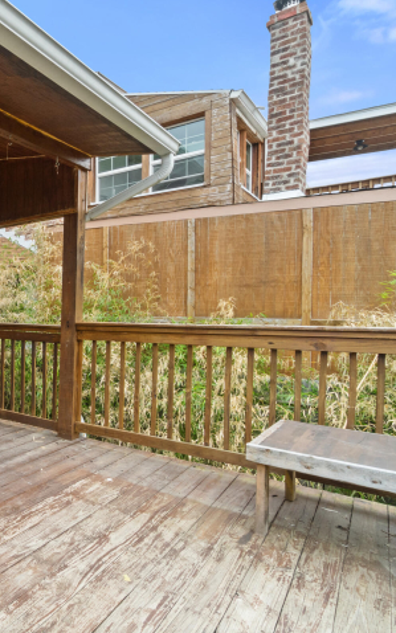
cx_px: -94
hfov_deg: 37.0
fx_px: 414
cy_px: 303
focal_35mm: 24
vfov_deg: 74.7
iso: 400
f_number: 10
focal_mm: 10
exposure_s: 1/60
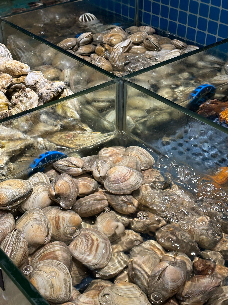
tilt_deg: -33.3
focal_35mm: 52
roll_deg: -0.9
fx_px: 457
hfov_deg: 28.0
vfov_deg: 36.8
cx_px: 114
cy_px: 152
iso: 64
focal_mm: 5.96
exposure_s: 1/50
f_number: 1.6
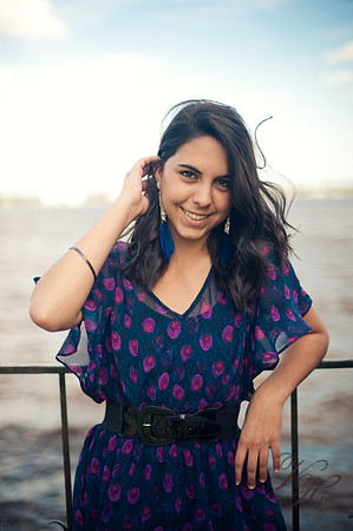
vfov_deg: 39.6
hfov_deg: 26.9
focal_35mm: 50
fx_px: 737
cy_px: 266
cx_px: 176
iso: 320
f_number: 1.4
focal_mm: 50
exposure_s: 1/5000
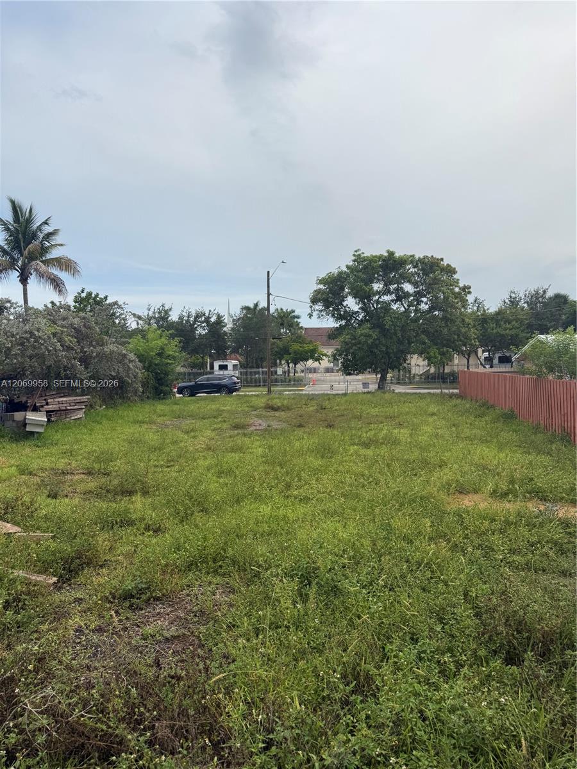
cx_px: 288
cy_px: 384
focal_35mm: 24
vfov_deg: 71.6
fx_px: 533
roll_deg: +0.4
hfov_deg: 56.8
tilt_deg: -1.7
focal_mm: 6.76
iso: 80
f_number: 1.78
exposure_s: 1/2801
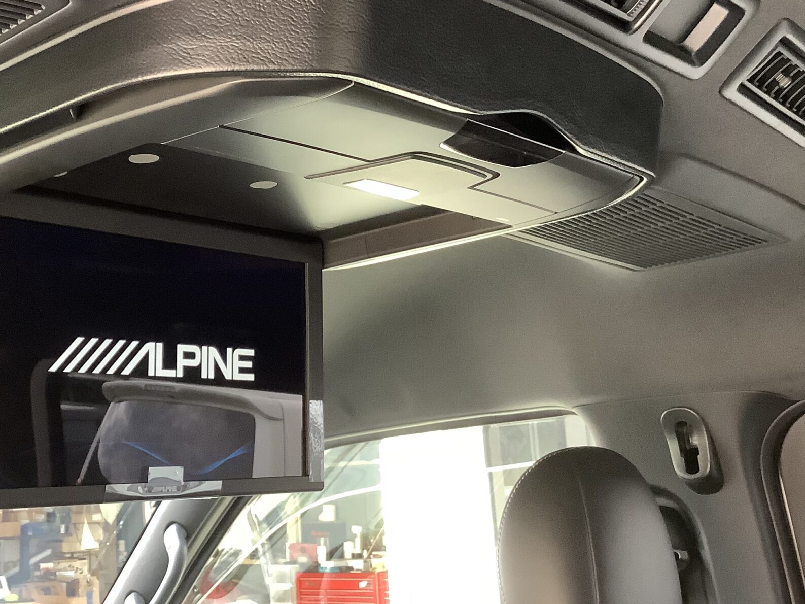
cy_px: 212
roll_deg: +3.0
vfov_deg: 28.9
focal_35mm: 50
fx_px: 1163
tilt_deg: +12.8
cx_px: 284
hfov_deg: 37.9
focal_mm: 3.3
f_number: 2.4
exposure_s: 1/60
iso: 320
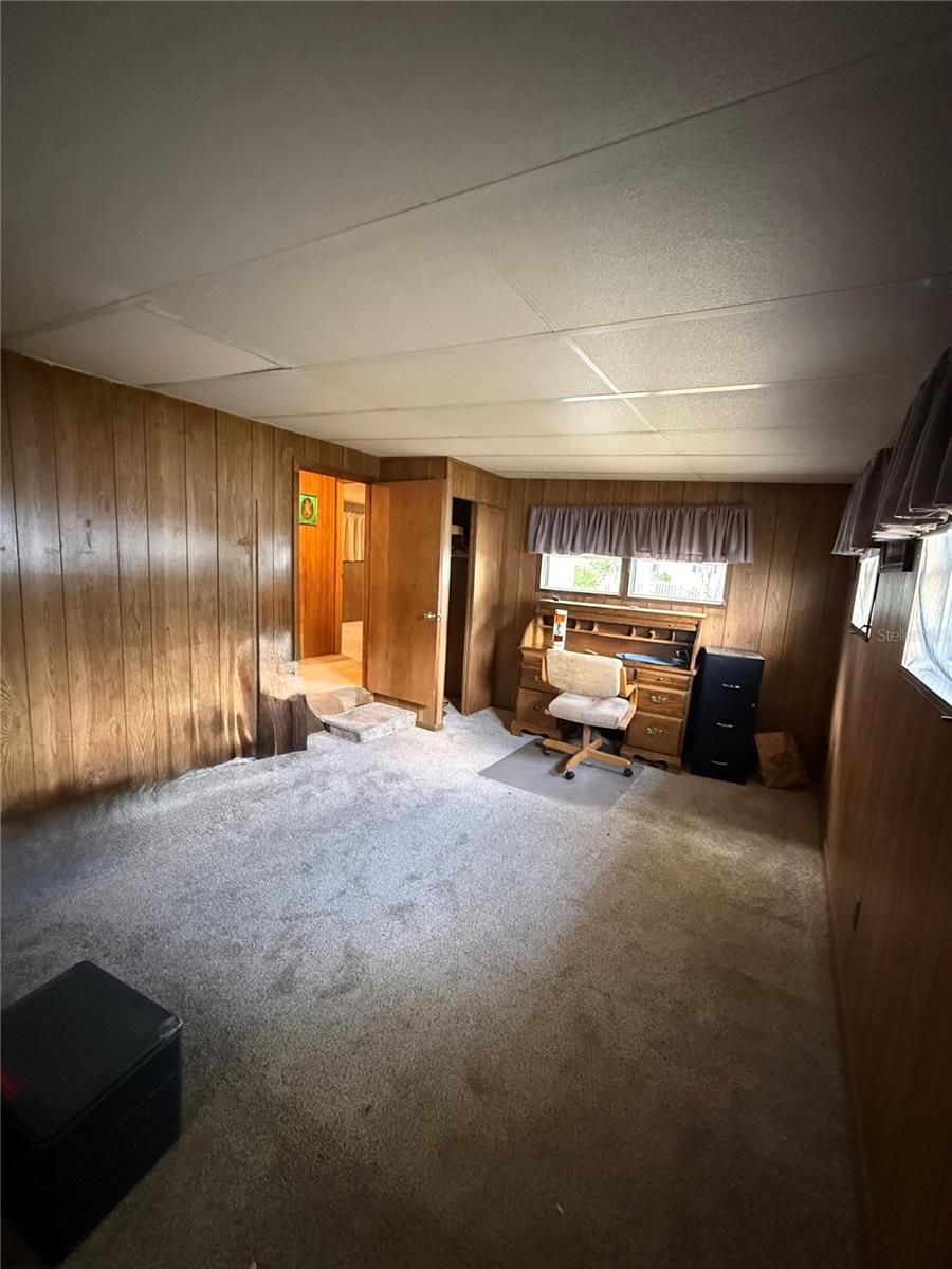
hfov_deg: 85.7
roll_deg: -3.5
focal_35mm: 14
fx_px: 513
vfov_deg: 102.1
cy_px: 634
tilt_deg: -6.9
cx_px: 476
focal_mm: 2.22
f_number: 2.2
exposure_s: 1/58
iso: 1250
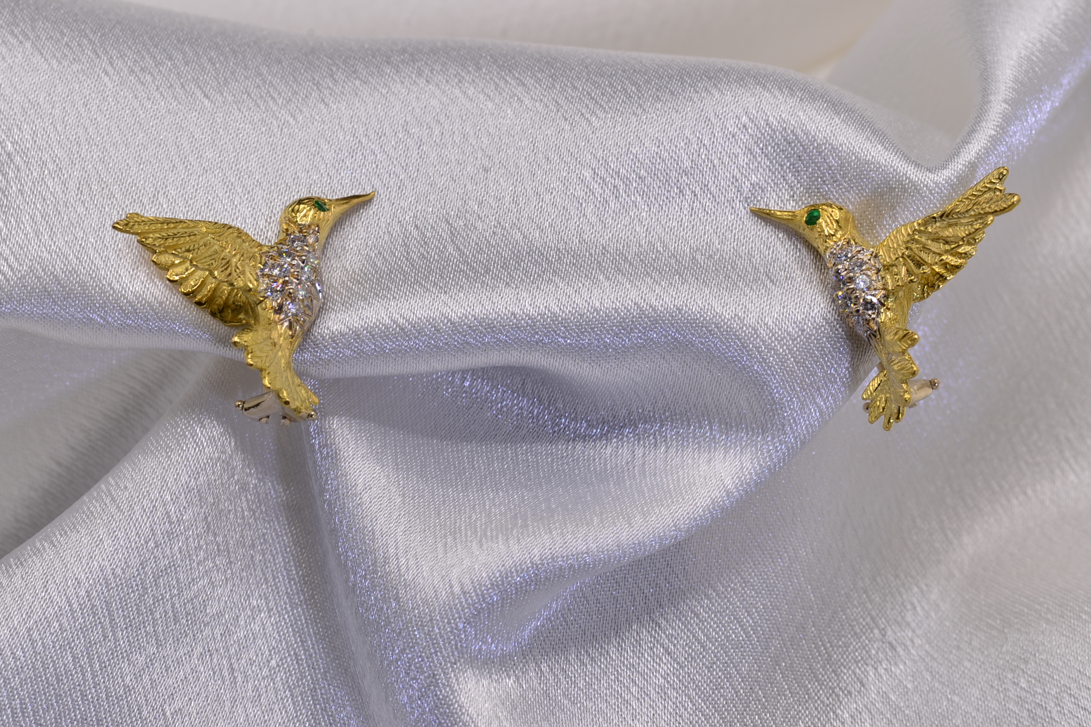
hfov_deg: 13.0
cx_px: 549
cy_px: 363
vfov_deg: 8.7
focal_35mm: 159
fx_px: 4803
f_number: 18
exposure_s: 1/30
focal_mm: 105
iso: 100
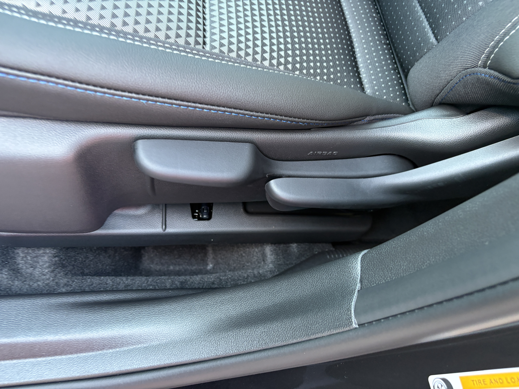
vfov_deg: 53.1
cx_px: 260
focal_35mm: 26
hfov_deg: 67.3
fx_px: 390
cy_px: 194
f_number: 1.6
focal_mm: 5.96
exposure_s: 1/60
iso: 160
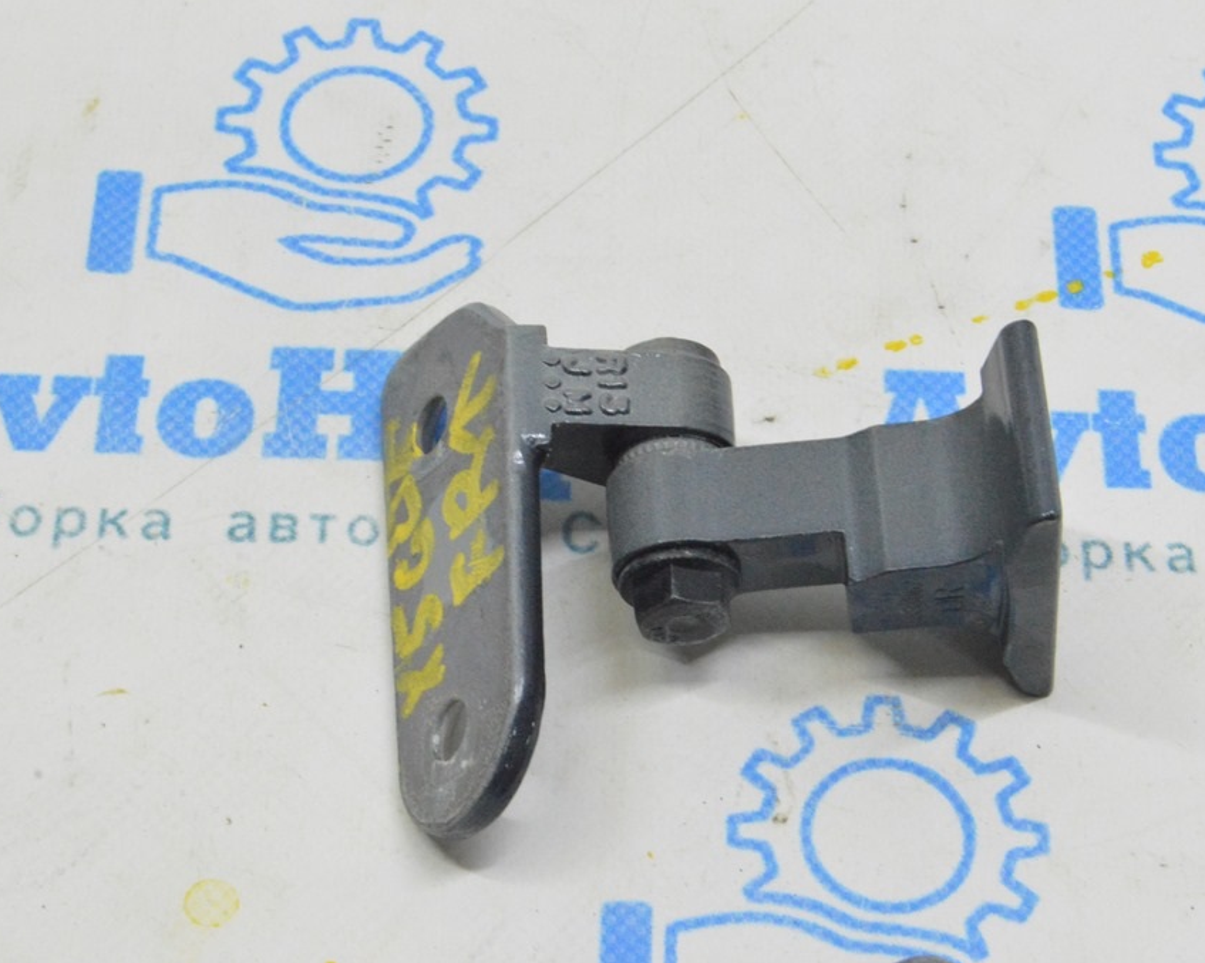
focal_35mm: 94
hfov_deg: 20.5
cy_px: 482
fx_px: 3336
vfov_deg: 16.4
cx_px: 686
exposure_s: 1/20
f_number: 20
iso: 6400
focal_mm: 55
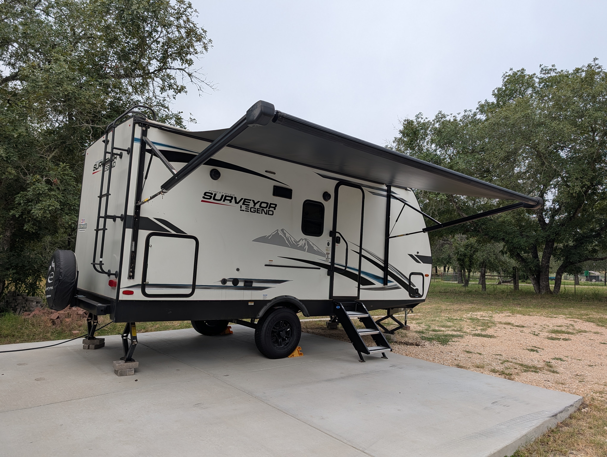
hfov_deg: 71.5
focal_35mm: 24
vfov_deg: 56.9
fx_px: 421
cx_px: 304
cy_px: 228
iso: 22
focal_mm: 6.9
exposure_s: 1/186
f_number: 1.68
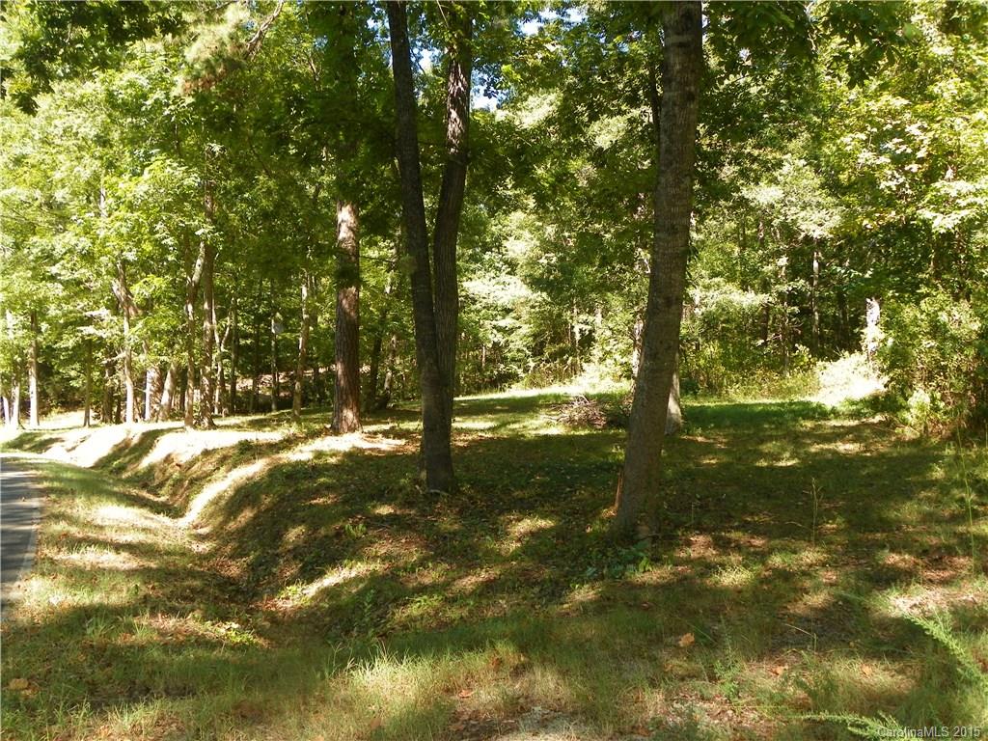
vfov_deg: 46.8
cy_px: 370
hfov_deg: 60.0
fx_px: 856
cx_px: 494
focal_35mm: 30
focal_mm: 5.3
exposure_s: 1/125
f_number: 2.8
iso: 80
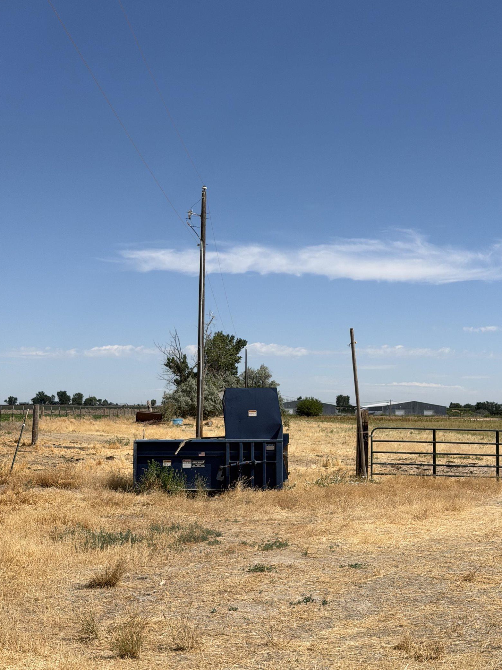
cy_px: 356
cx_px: 268
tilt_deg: +2.1
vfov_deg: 36.2
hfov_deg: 27.5
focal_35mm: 53
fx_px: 1025
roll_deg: -1.0
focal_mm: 6.76
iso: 64
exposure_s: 1/7874
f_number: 1.78
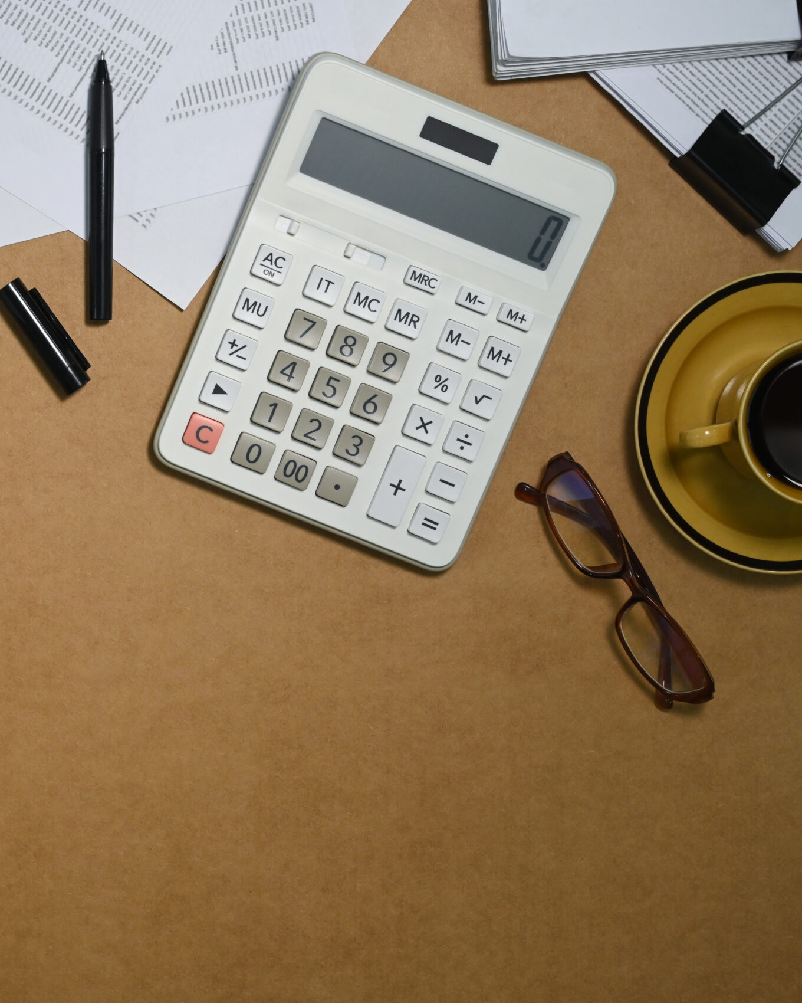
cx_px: 61
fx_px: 1929
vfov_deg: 29.1
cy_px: 500
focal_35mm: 65
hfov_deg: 22.8
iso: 500
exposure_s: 1/25
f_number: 8
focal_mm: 46
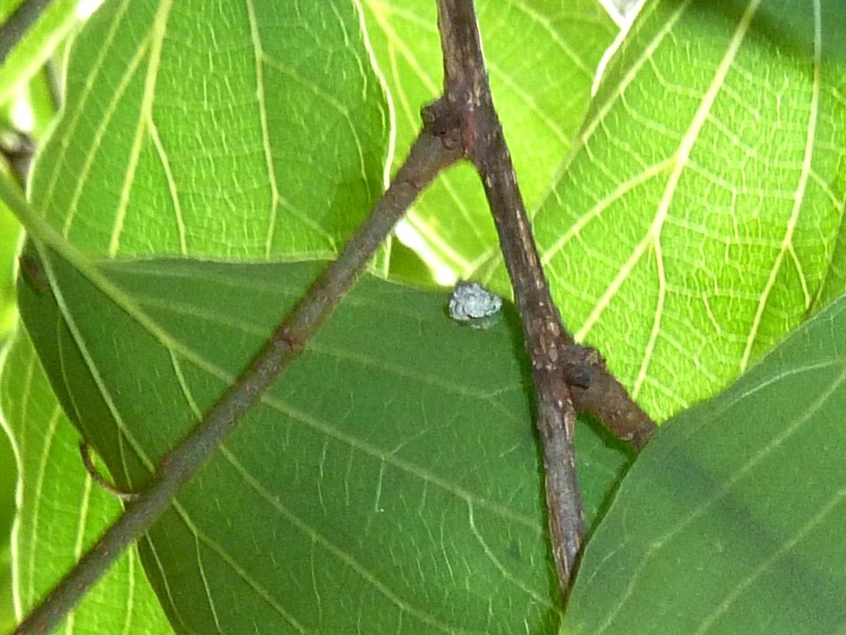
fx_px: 2444
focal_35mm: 100
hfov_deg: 19.5
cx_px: 634
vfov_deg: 14.3
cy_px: 773
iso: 160
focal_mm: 4.1
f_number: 3.3
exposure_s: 1/30
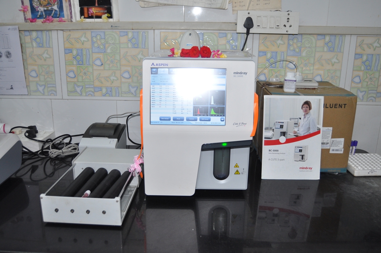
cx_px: 190
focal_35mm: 33
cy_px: 126
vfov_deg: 39.9
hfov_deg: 57.3
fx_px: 349
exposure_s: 1/60
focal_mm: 22
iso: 400
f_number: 3.5
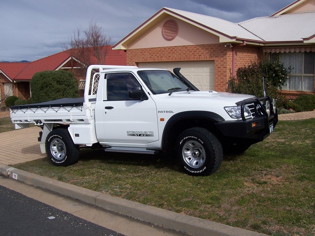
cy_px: 118
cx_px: 158
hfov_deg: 51.4
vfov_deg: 39.7
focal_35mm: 36
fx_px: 328
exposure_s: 1/500
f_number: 4.8
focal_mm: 6
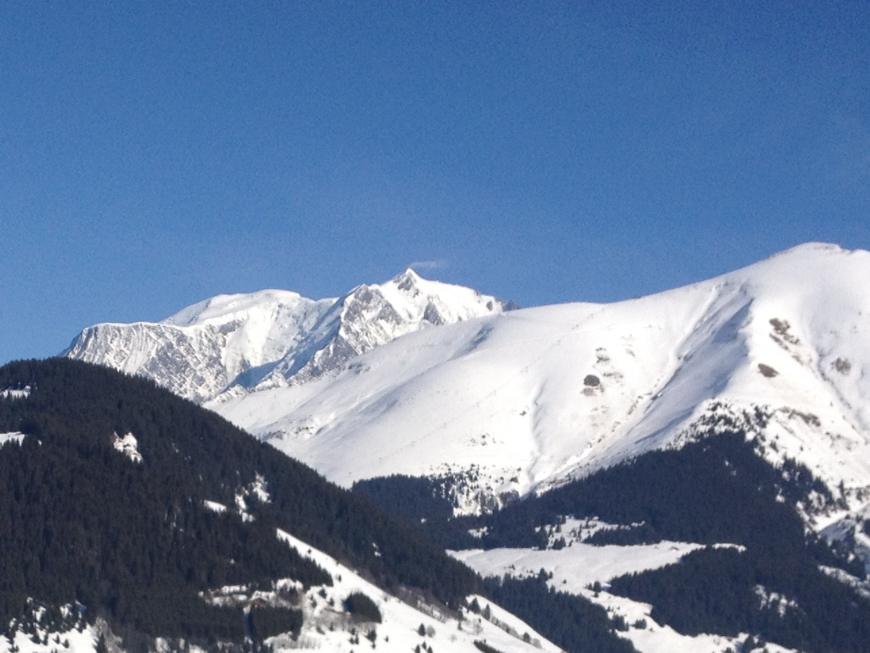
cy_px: 747
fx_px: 2237
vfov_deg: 16.0
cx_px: 201
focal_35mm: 89
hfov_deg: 21.8
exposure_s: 1/3690
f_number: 2.4
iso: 64
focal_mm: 4.28
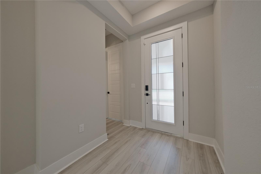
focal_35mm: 12
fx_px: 87
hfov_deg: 112.6
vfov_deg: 90.0
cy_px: 87
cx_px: 130
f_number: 4
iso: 640
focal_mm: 8
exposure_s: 1/125
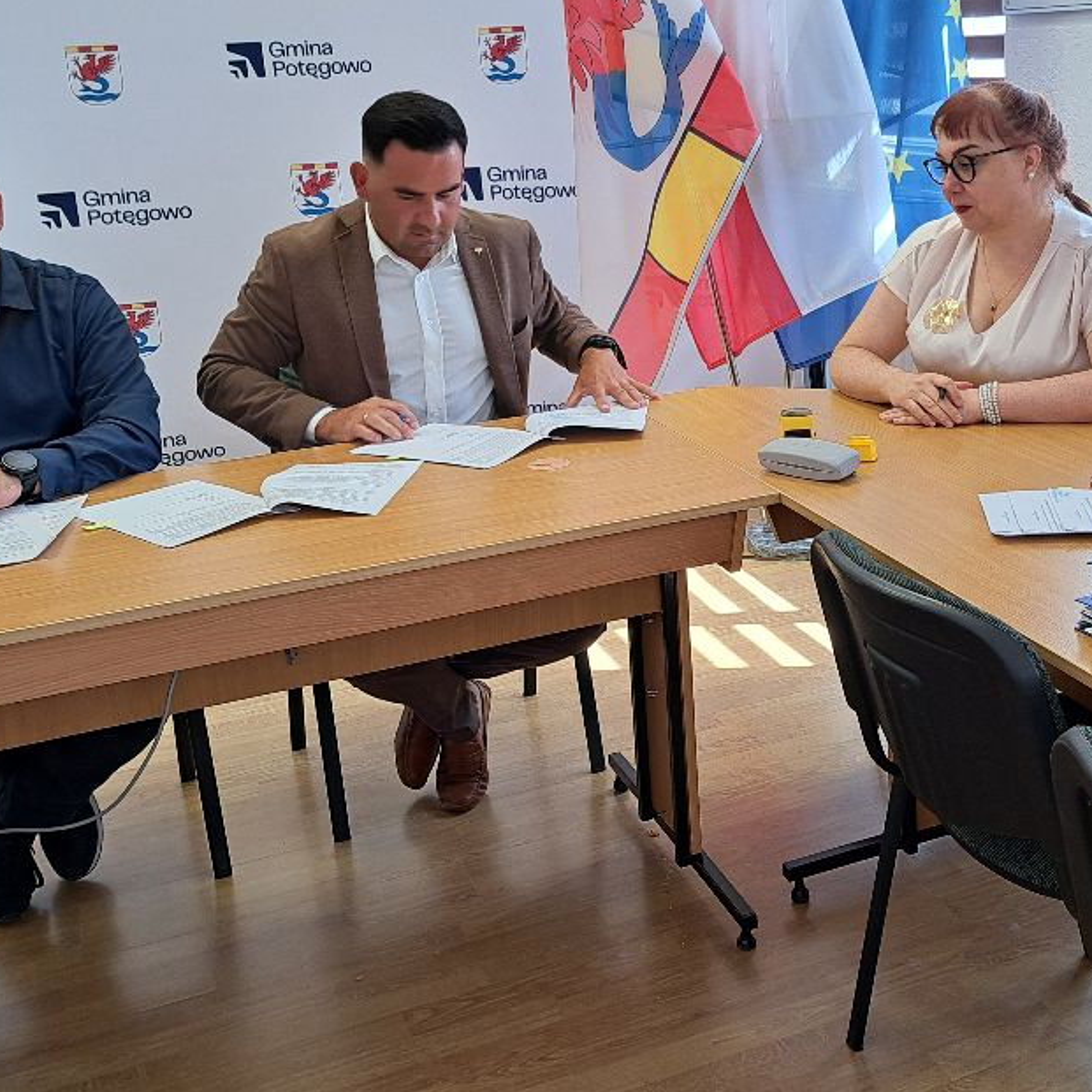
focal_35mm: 41
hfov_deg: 40.4
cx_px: 723
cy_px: 420
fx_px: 1463
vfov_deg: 40.7
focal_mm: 5.23
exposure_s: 1/50
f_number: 1.8
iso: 50
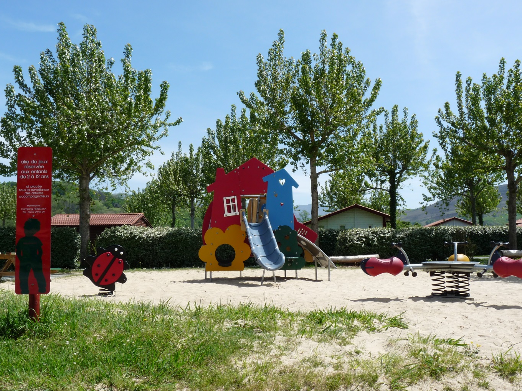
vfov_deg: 39.7
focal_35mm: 36
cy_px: 198
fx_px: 543
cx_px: 257
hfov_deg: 51.4
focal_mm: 6
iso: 100
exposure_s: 1/400
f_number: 5.6
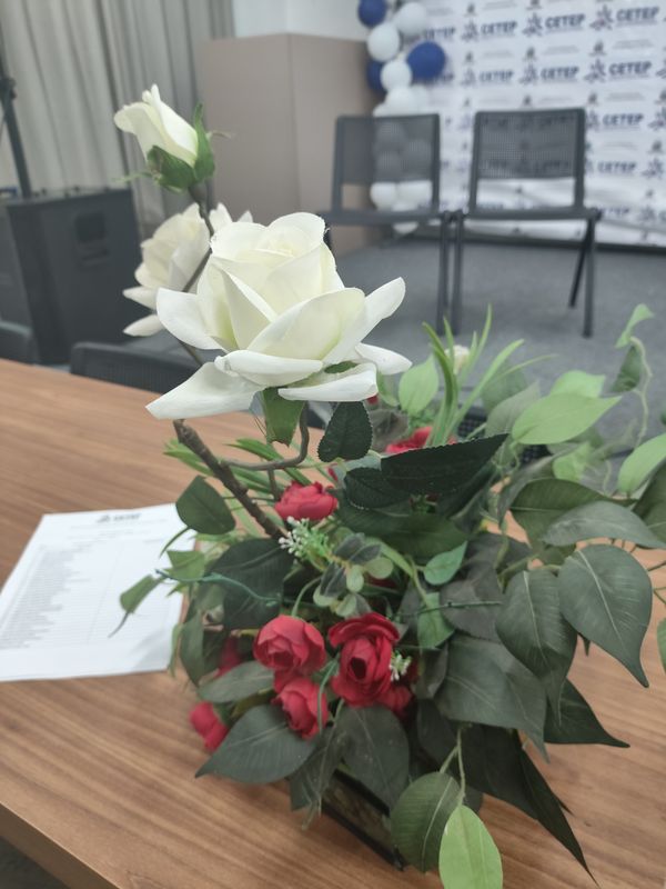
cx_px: 333
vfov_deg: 69.4
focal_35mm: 25
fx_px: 641
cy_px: 444
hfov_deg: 54.9
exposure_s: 1/60
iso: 250
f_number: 1.79
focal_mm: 4.71
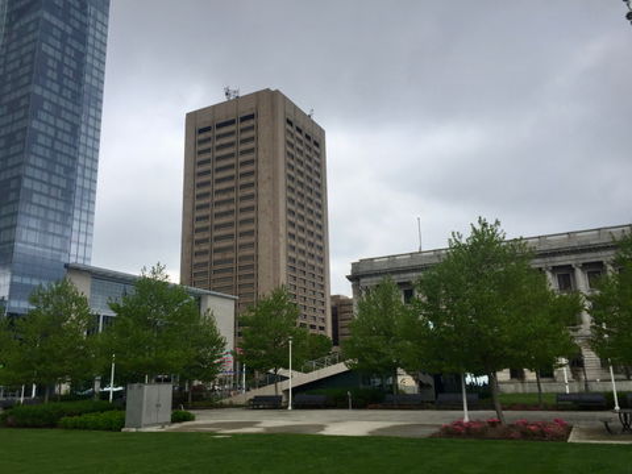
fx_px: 529
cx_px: 316
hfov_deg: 61.7
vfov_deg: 48.2
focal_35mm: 29
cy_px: 237
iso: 32
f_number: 2.2
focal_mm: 4.15
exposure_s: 1/1412
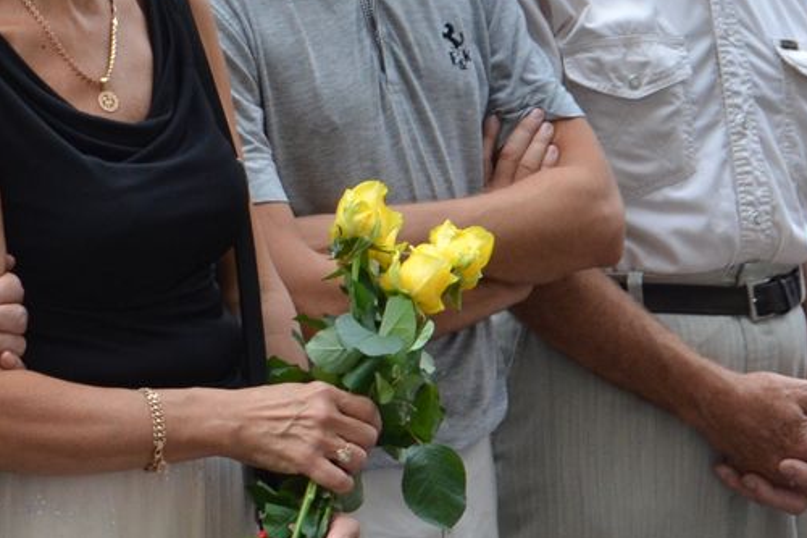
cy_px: 112
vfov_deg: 8.2
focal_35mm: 168
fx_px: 3765
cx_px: 44
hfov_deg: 12.1
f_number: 8
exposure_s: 1/320
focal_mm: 40
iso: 400
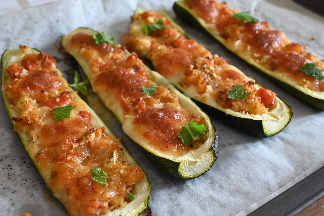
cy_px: 108
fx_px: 405
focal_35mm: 45
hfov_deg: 43.6
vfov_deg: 29.8
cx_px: 162
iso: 640
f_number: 7.1
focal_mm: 30.5
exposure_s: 1/13
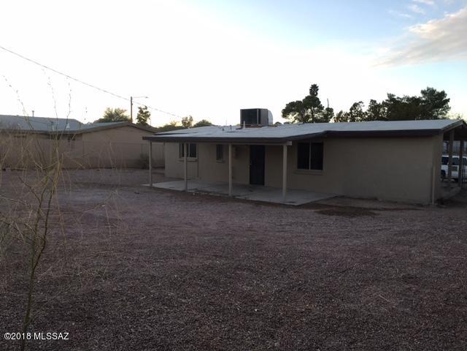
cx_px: 234
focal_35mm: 29
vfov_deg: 48.2
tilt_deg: -3.5
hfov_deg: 61.7
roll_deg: -1.0
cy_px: 176
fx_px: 391
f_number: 2.2
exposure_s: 1/120
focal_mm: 4.15
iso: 32
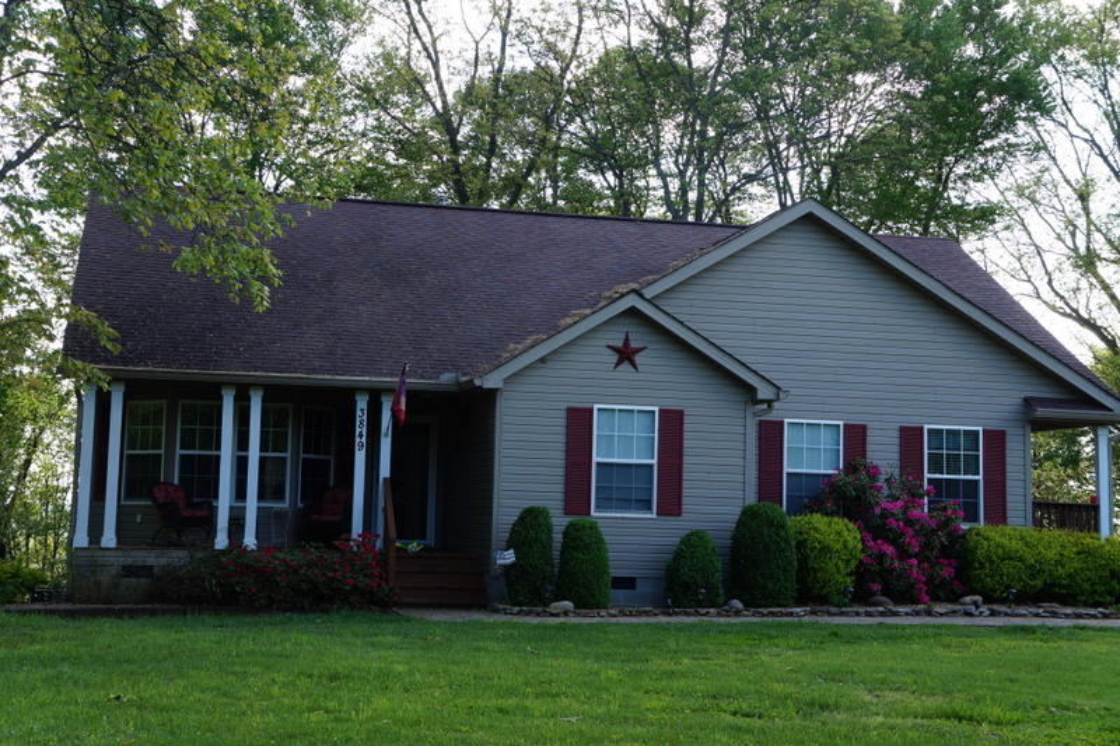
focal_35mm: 54
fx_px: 1680
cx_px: 560
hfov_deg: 36.9
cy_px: 373
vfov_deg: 25.0
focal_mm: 36
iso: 100
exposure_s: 1/80
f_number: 8
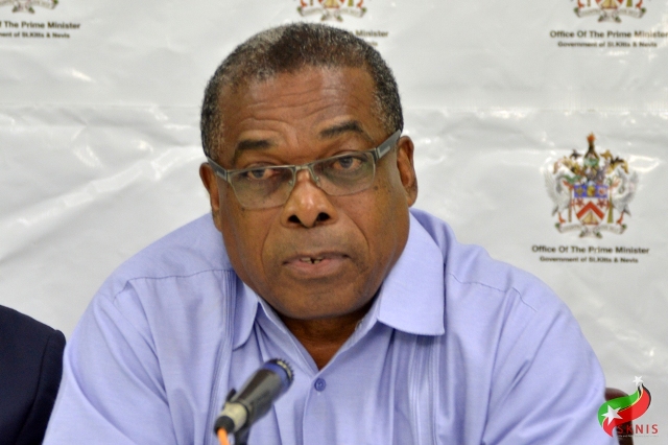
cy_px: 222
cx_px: 334
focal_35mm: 135
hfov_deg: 15.2
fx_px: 2504
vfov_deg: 10.1
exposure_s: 1/60
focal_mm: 90
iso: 560
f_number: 4.5
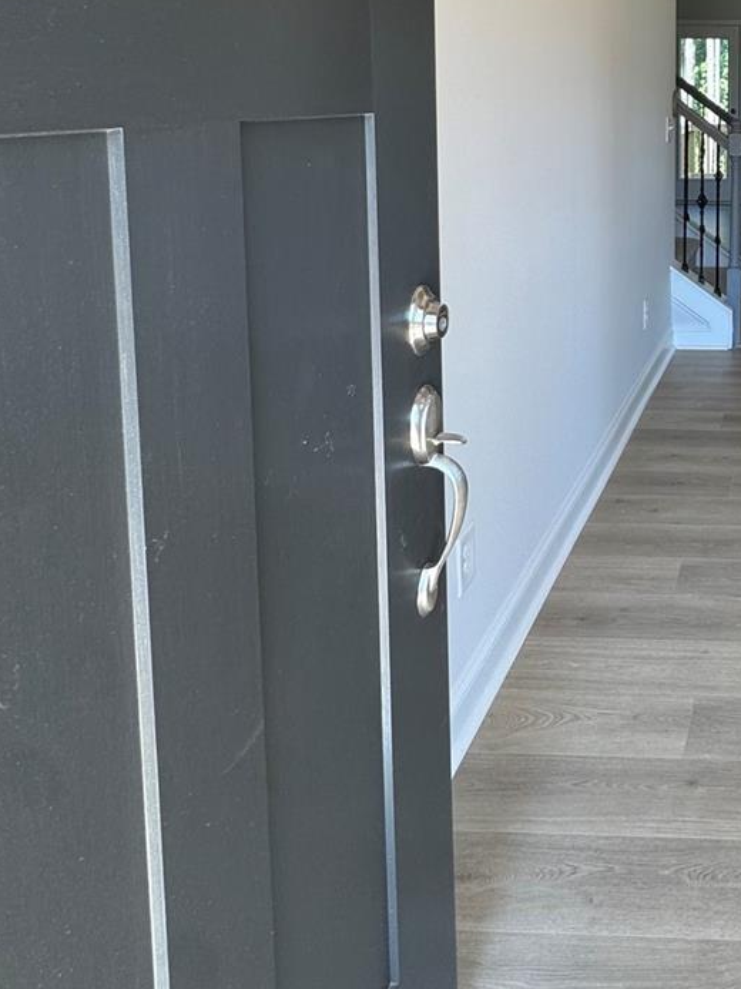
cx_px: 791
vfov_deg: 53.6
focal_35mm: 31
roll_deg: +0.4
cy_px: 168
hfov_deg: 38.6
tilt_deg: -4.6
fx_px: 885
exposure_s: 1/120
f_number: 2.2
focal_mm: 2.22
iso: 50
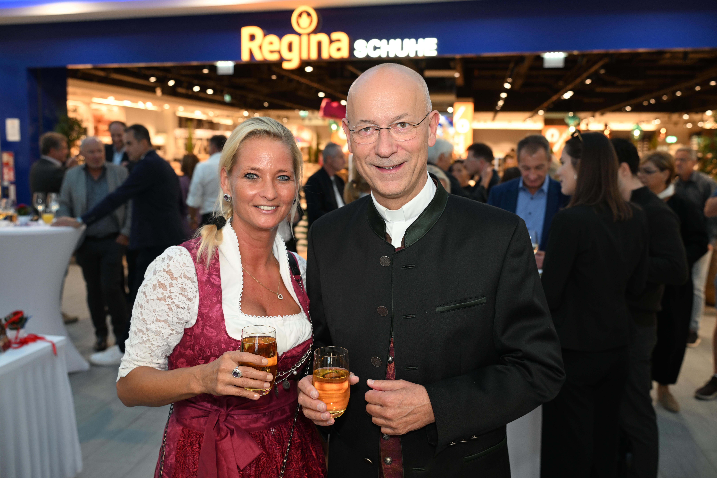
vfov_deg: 37.9
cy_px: 239
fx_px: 697
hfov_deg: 54.4
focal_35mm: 35
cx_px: 358
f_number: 4
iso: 500
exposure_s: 1/60
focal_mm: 35
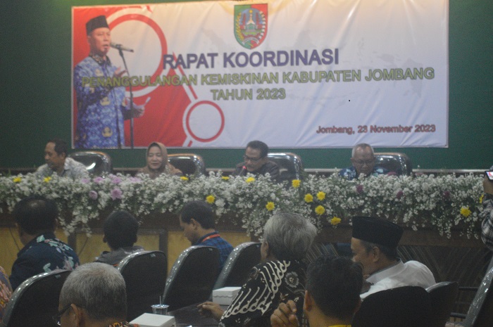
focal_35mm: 82
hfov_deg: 24.6
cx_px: 246
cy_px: 164
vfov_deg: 16.5
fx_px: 1128
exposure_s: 1/40
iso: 3200
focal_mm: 55
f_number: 5.6
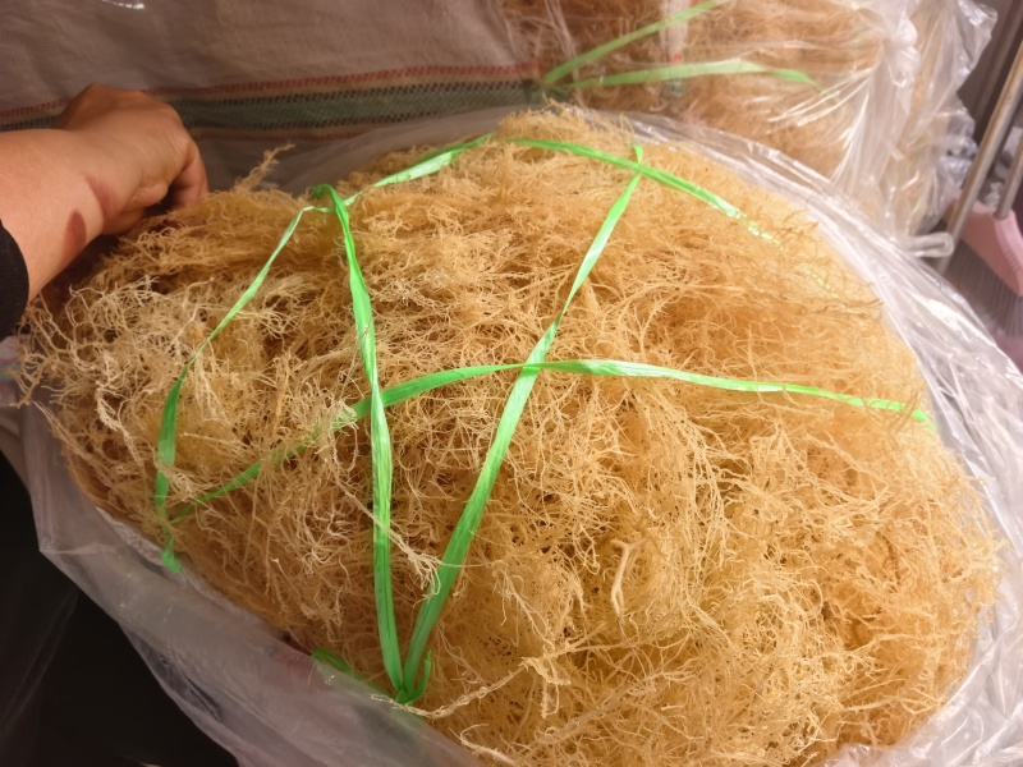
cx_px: 512
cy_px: 384
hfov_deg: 71.6
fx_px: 709
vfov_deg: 56.8
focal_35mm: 24
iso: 100
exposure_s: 1/100
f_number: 4
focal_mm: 5.75
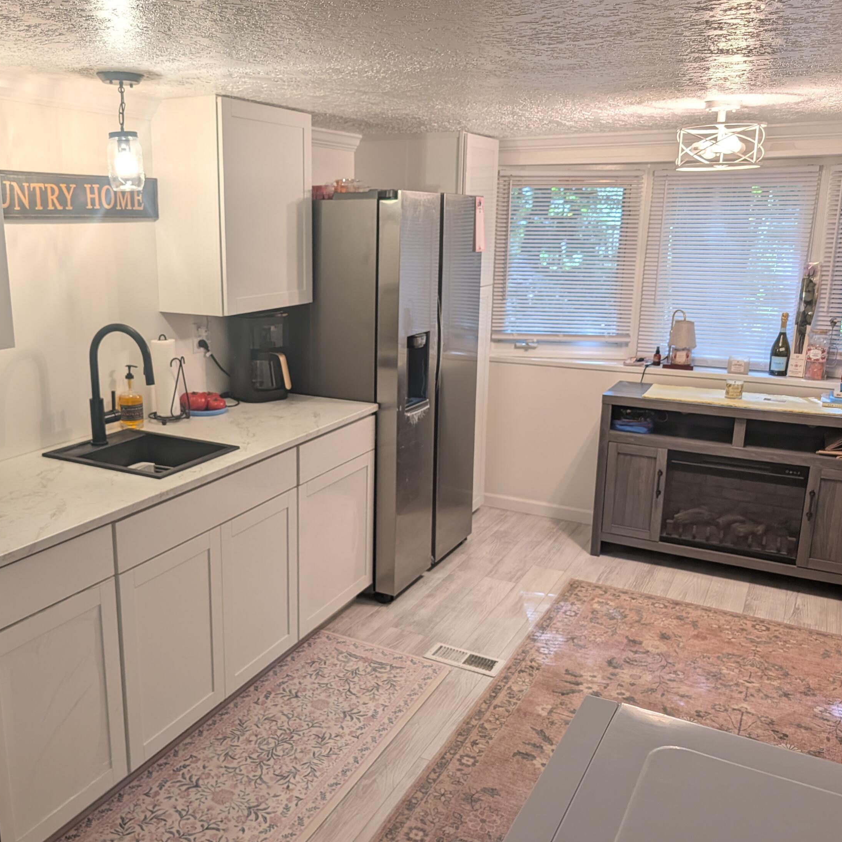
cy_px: 425
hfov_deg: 55.2
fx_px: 798
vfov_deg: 55.6
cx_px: 330
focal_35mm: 29
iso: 48
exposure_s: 1/60
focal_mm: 6.9
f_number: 1.68
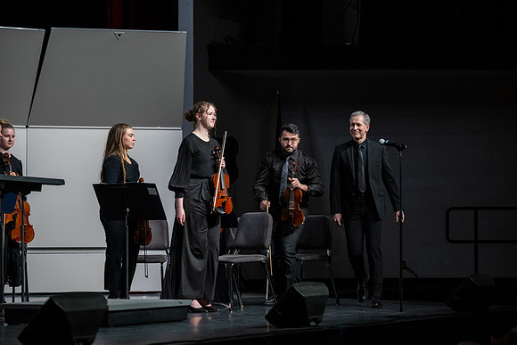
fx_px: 1580
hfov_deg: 18.6
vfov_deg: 12.5
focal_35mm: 110
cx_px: 258
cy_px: 172
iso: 2500
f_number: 2.8
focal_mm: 110
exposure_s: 1/400
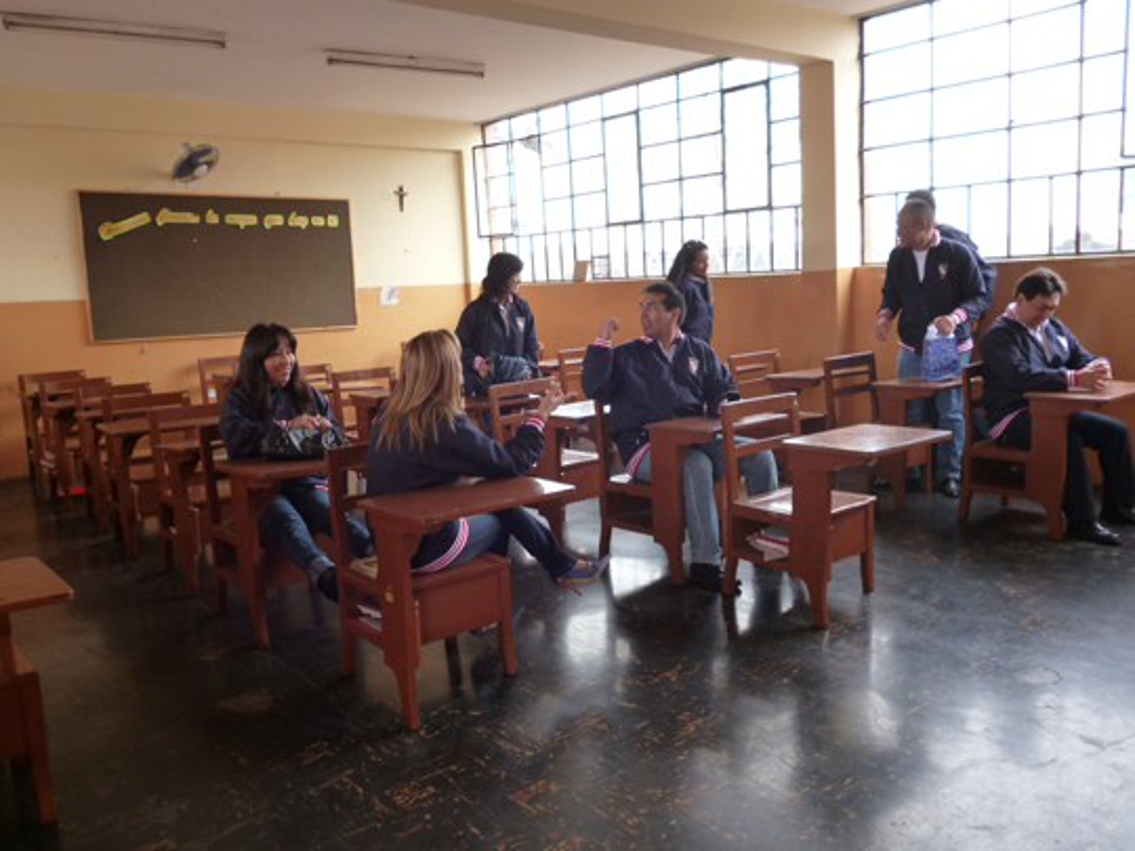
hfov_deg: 63.4
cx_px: 568
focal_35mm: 28
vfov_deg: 49.7
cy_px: 426
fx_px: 918
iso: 160
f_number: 3.1
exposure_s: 1/60
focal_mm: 5
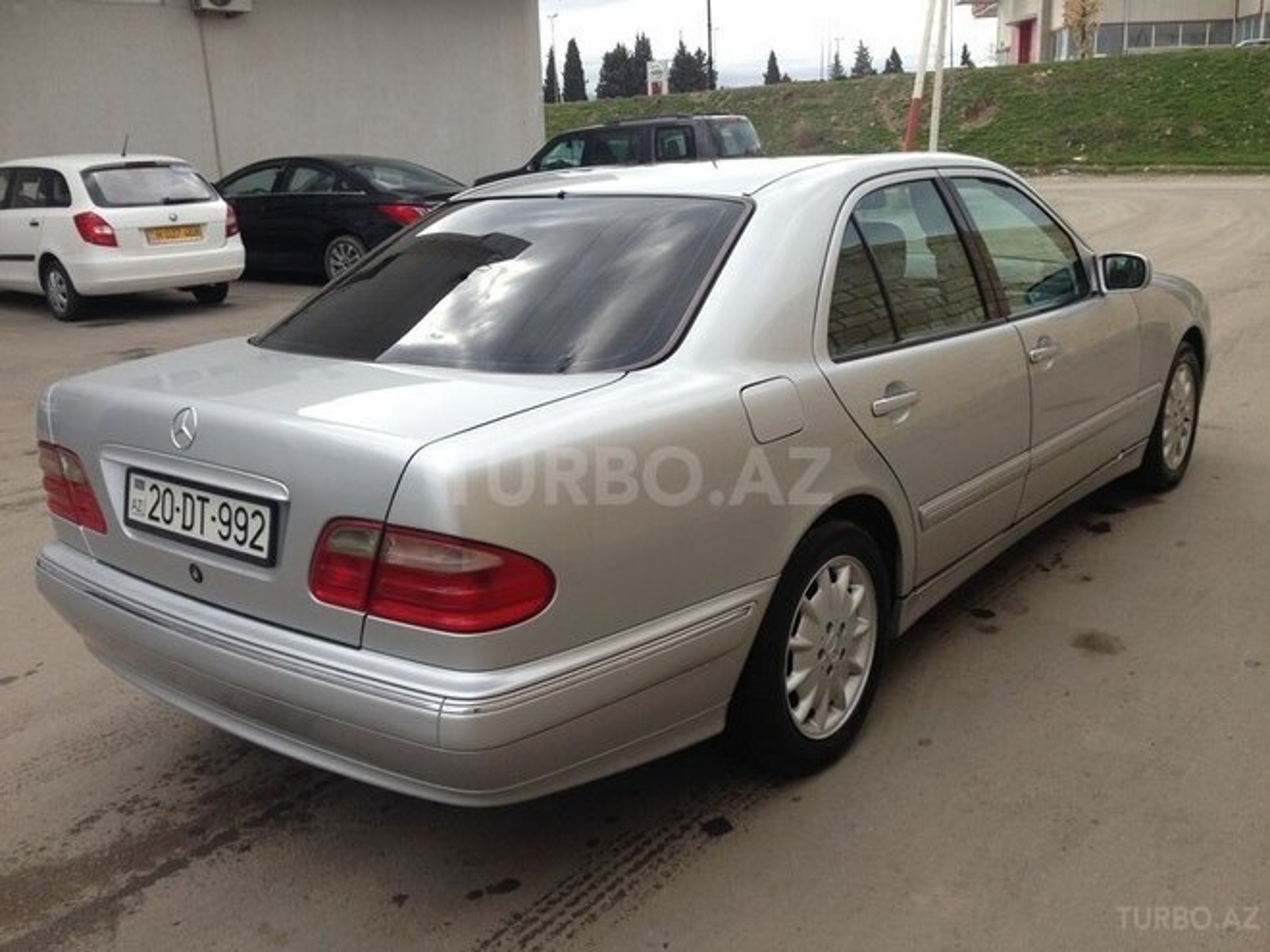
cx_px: 635
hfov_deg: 55.4
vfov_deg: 42.9
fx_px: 1211
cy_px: 476
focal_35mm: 33
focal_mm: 4.12
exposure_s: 1/511
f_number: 2.4
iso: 50
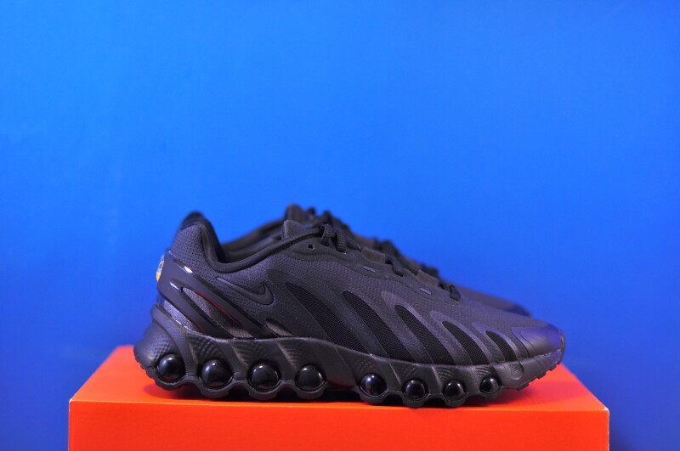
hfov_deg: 27.0
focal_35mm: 75
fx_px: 1415
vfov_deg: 18.1
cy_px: 226
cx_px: 340
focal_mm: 50
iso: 250
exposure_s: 1/320
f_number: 2
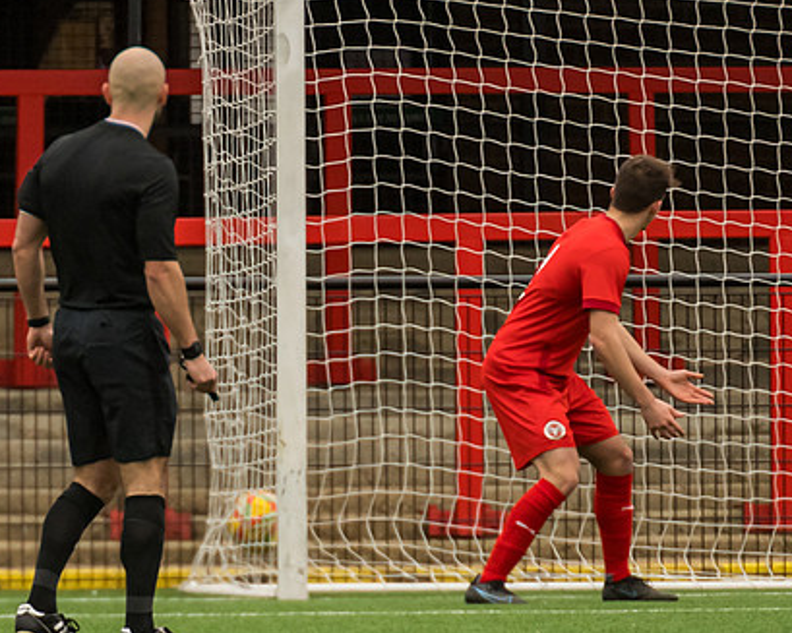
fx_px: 30371
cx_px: 319
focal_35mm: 1296
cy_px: 510
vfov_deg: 1.2
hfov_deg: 1.5
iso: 1000
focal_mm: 420
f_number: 4
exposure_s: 1/1250
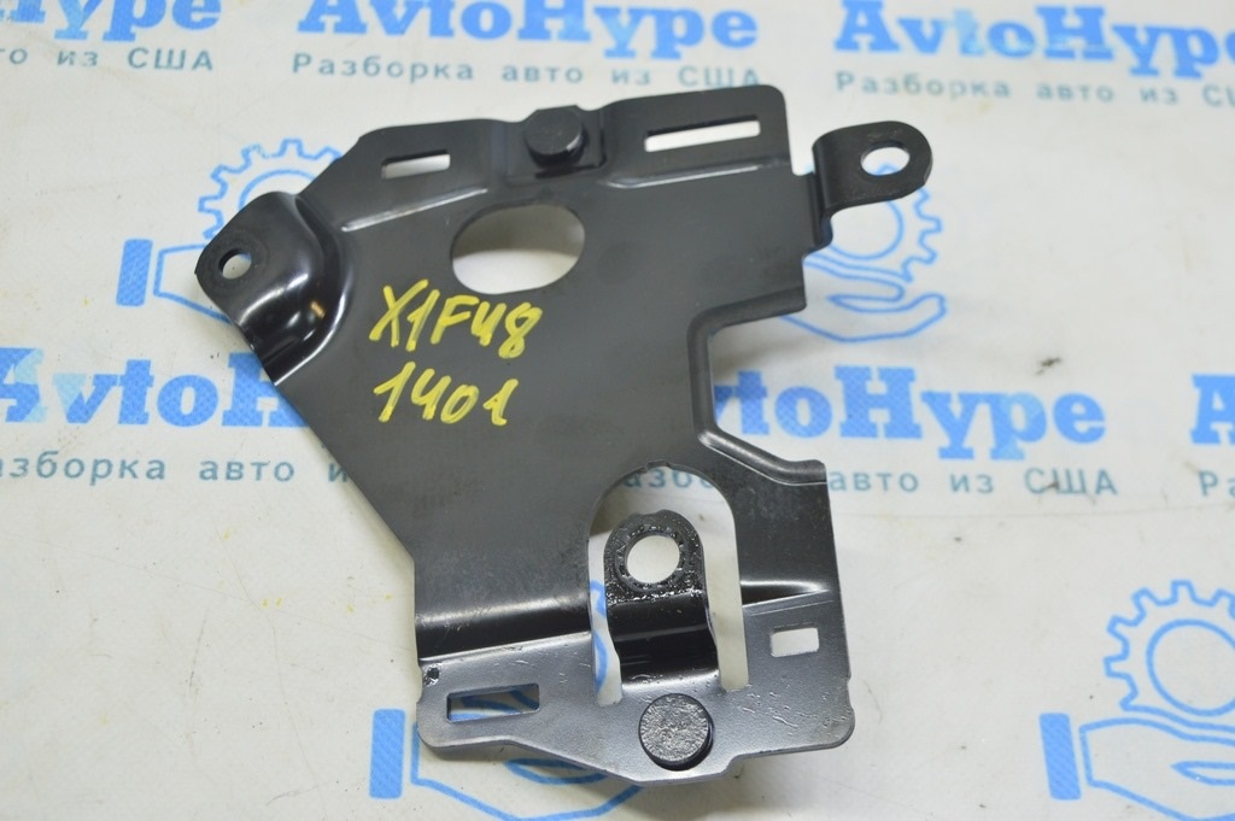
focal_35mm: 52
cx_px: 618
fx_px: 1800
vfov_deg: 25.7
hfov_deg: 37.9
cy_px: 410
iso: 400
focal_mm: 35
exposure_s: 1/20
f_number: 5.6
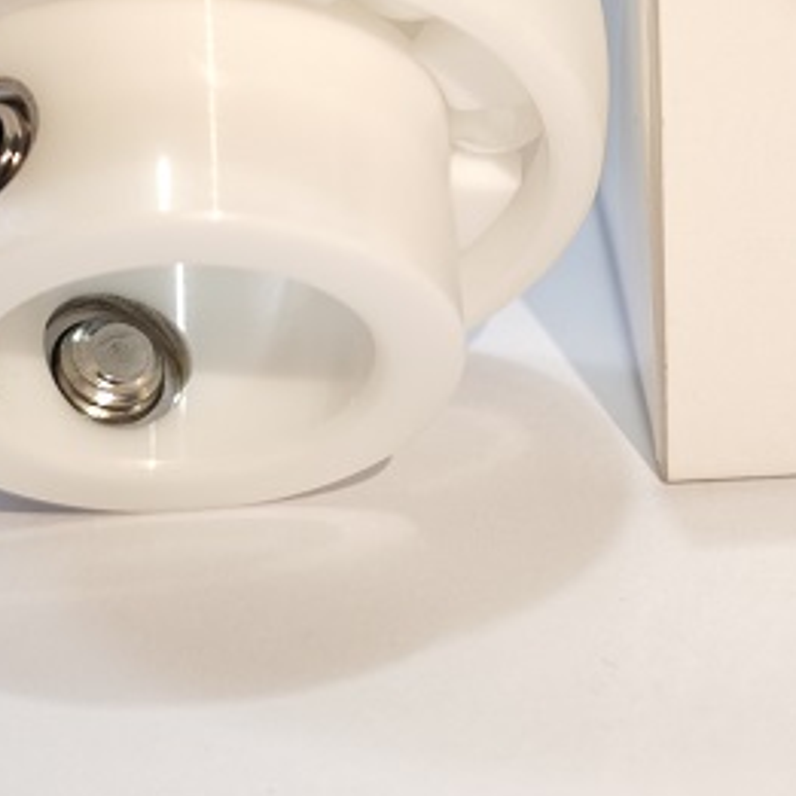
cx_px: 534
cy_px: 165
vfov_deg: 14.7
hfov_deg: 14.7
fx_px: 3070
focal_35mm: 118
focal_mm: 6.55
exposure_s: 1/20
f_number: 1.6
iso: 50
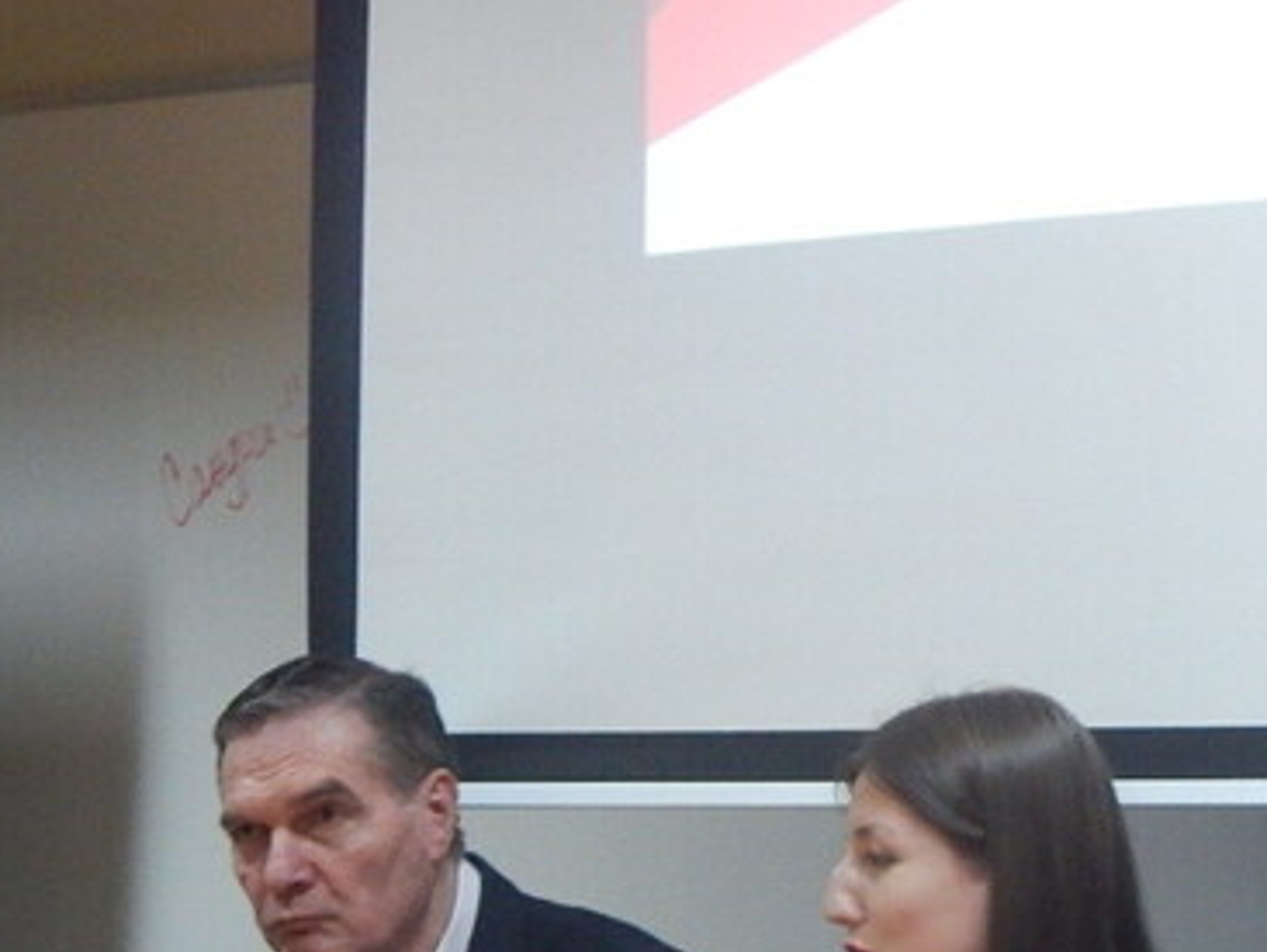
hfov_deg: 13.0
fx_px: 5530
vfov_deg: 9.7
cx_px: 1042
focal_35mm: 151
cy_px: 1052
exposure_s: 1/15
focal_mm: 9.7
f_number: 3.8
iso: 400
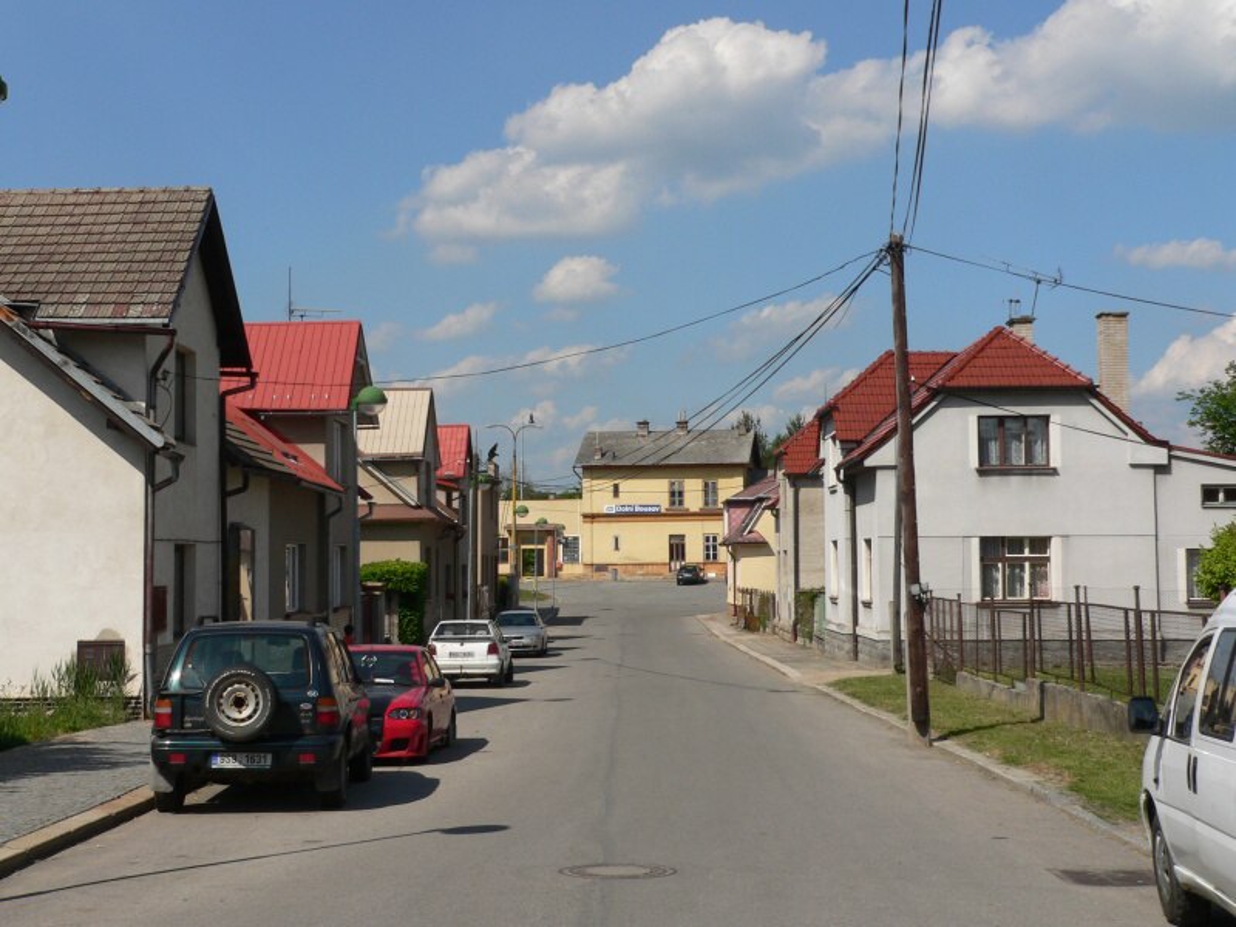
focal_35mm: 54
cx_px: 618
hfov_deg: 35.5
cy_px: 464
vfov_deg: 27.0
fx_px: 1928
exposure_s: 1/500
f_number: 5.6
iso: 80
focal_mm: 8.9
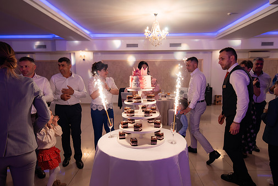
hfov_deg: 76.0
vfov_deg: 55.1
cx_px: 142
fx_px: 178
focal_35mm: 23
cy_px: 102
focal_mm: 20
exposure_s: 1/200
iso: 1600
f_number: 2.8
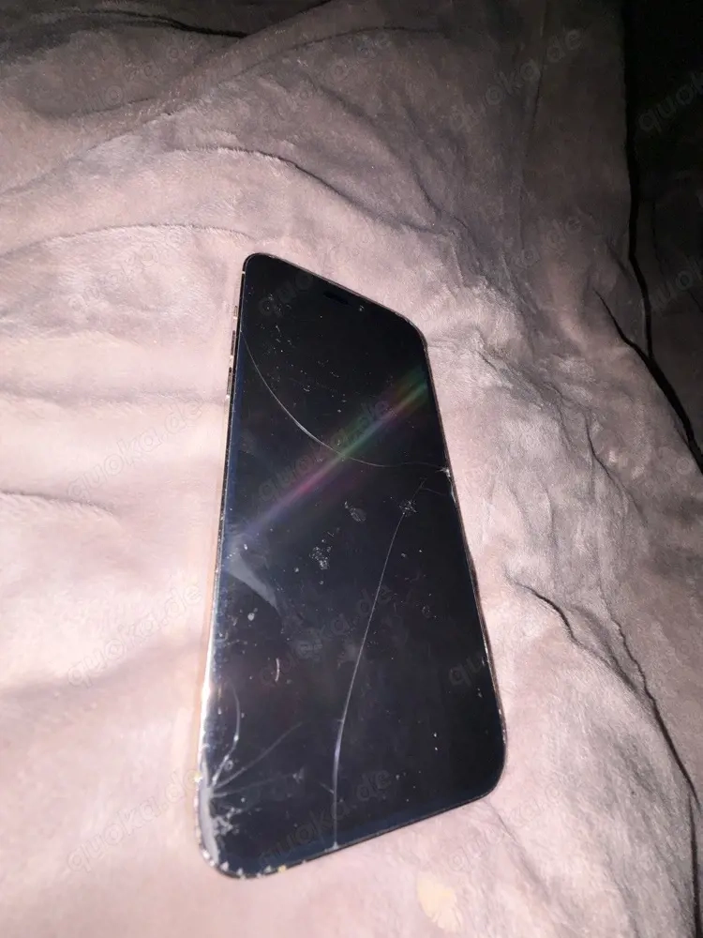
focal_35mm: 14
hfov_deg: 85.7
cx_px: 352
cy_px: 469
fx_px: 379
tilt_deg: -57.5
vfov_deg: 102.1
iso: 20
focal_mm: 2.22
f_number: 2.2
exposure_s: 1/50
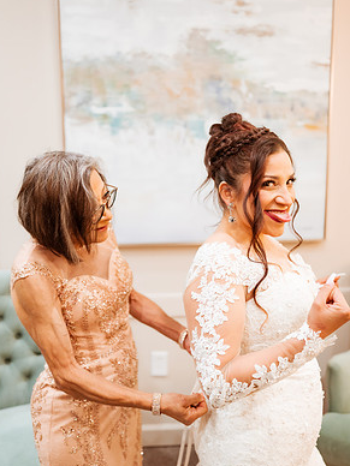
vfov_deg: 47.9
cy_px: 223
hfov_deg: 36.8
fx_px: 526
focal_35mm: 39
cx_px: 174
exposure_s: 1/500
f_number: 1.8
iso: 1250
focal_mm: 35
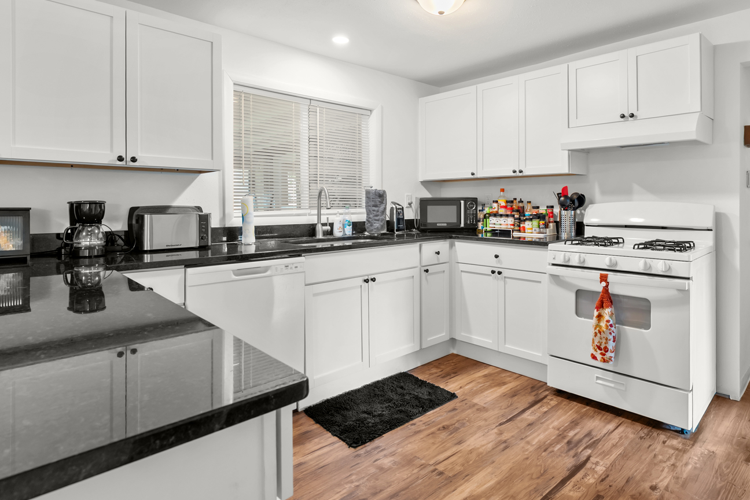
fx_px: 417
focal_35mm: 20
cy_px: 218
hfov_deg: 83.8
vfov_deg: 61.7
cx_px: 405
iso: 320
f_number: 8
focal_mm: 16
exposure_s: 1/1.25
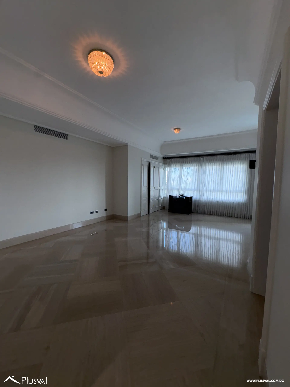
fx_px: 156
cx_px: 145
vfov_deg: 102.1
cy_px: 194
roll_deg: -0.7
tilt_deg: -3.7
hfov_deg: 85.7
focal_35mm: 14
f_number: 2.2
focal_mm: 2.22
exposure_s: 1/211
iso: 32
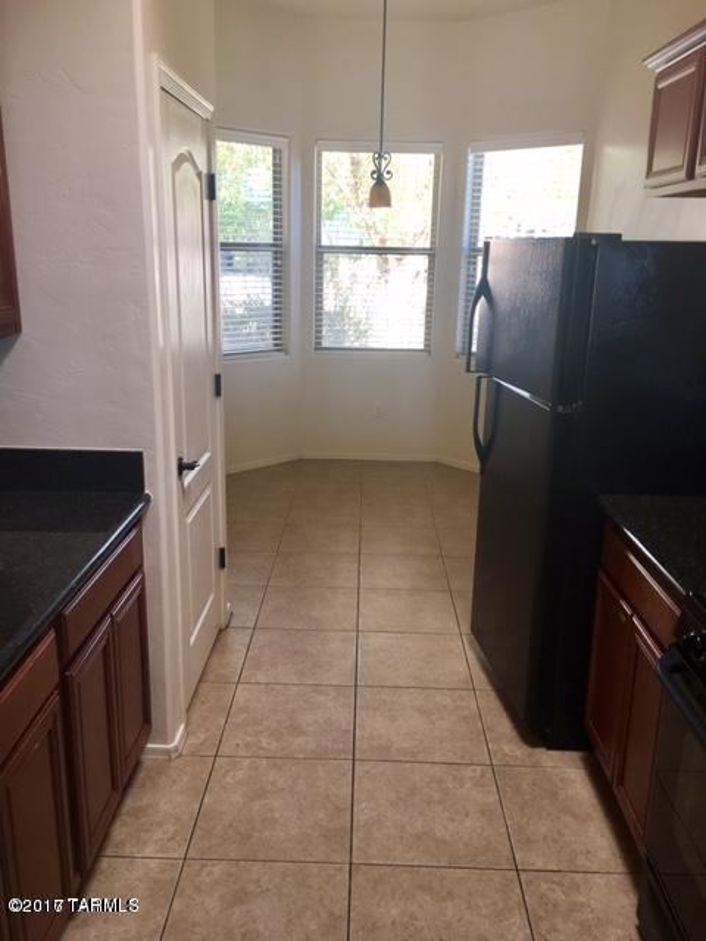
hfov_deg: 48.2
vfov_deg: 61.7
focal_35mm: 29
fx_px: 789
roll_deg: -0.8
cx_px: 353
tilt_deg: -15.7
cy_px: 470
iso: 25
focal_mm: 4.15
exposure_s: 1/40
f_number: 2.2
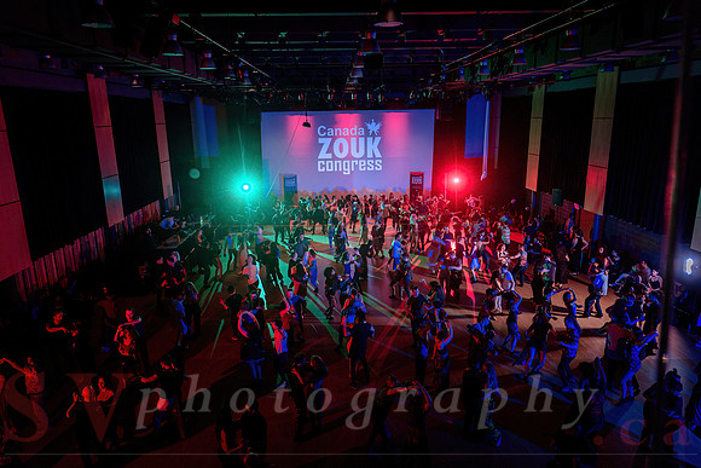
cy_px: 234
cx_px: 350
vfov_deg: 52.7
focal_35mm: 24
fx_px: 472
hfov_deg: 73.1
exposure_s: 1/100
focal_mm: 24
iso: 1000
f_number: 2.8
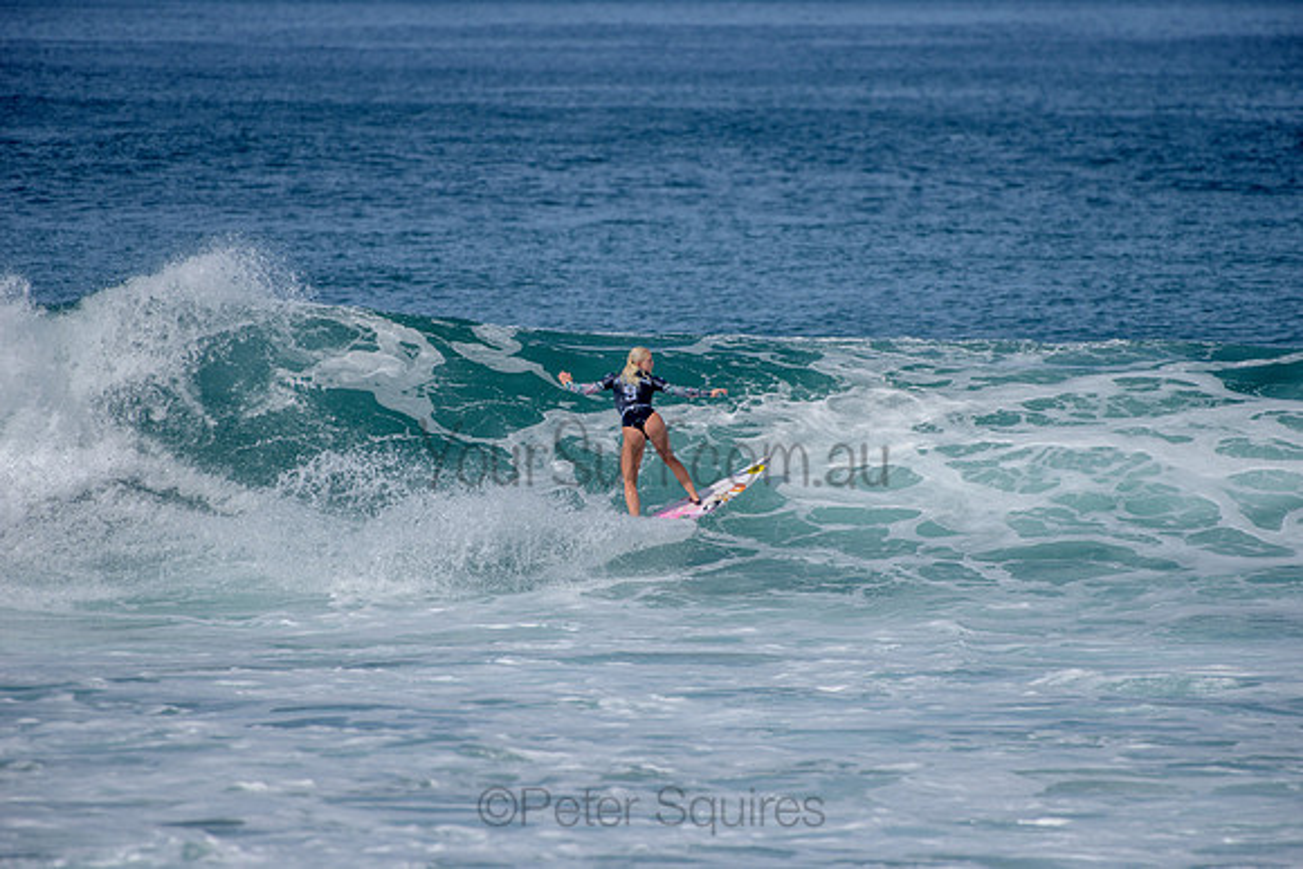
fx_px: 18101
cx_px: 652
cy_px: 434
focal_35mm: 500
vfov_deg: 2.8
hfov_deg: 4.1
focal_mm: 500
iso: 250
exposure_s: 1/2500
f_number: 6.3
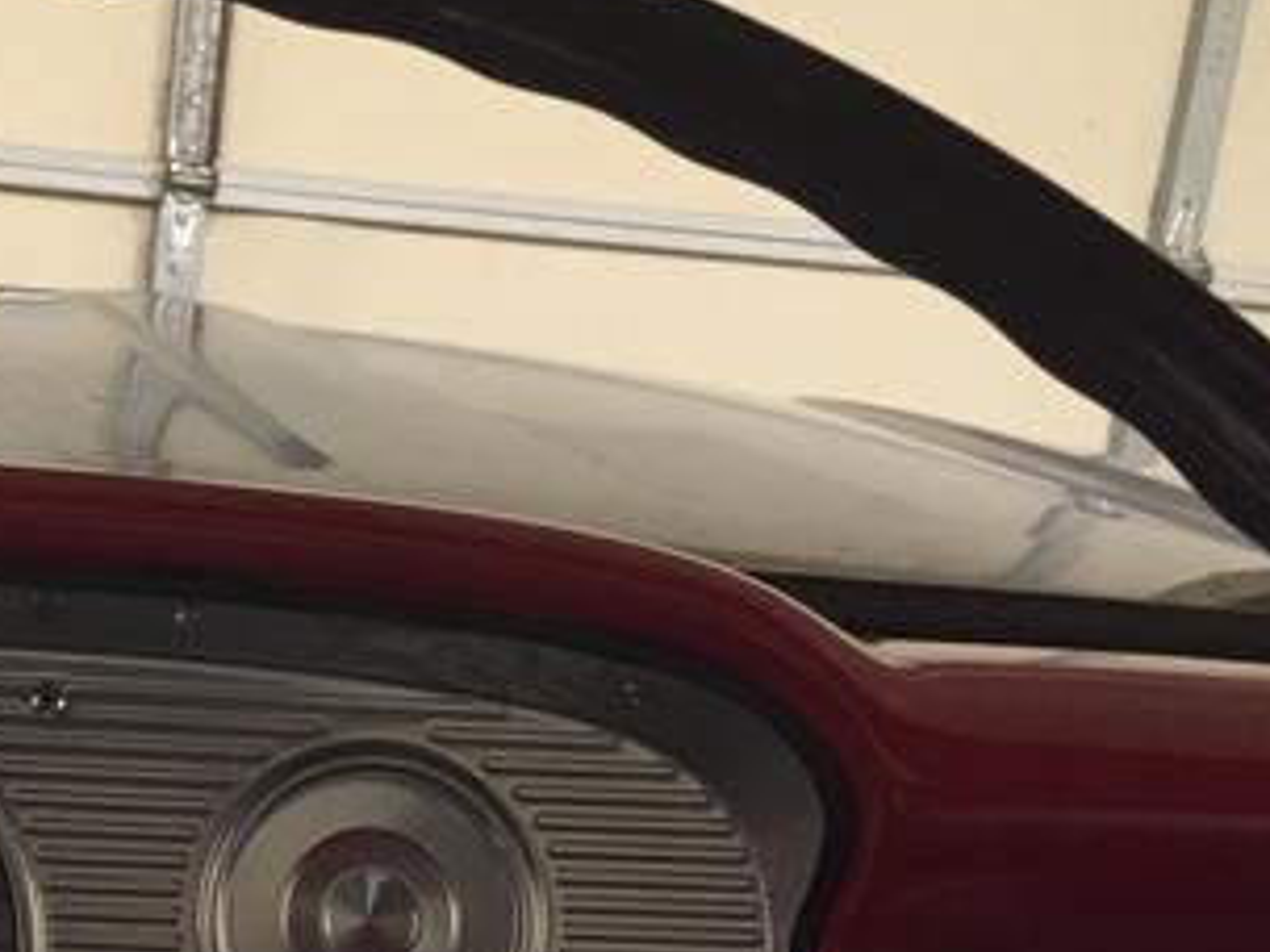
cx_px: 38
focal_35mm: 61
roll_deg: -6.8
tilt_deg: -13.4
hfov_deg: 29.8
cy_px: 881
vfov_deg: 23.3
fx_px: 2238
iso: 250
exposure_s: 1/15
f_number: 2.2
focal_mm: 4.15
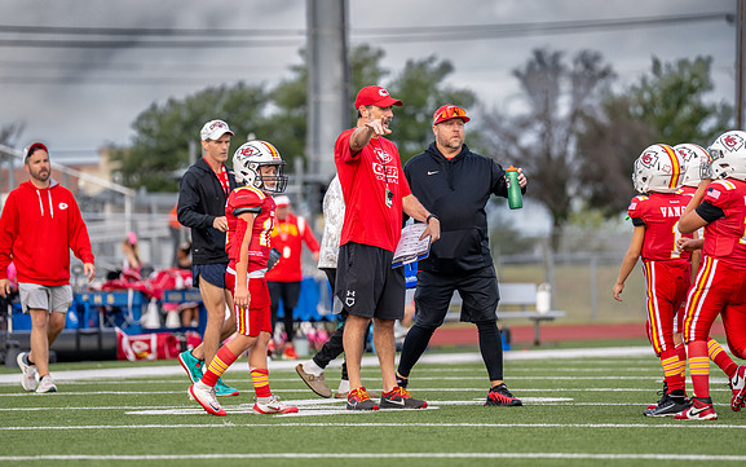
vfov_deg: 4.9
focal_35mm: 269
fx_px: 5471
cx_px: 359
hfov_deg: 7.8
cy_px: 193
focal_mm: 200
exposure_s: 1/2500
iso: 400
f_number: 2.8
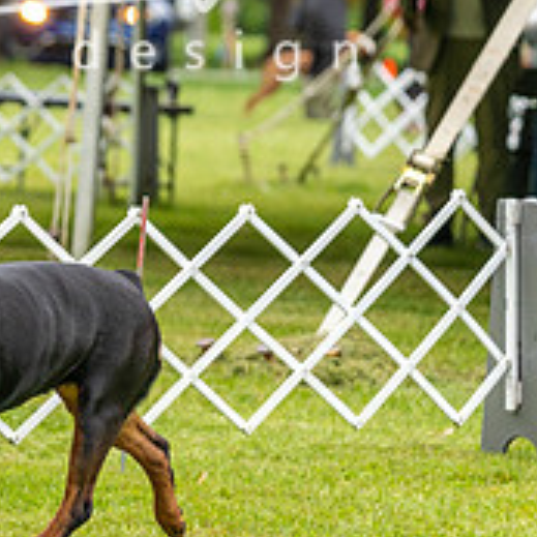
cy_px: 147
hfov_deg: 5.0
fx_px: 6108
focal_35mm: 348
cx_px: -28
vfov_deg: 5.0
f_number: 4
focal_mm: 122
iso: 640
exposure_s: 1/800
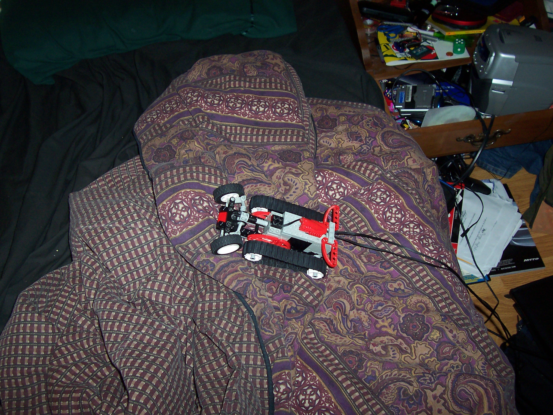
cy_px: 208
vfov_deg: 38.7
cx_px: 276
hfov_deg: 50.1
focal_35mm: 37
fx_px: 591
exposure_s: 1/60
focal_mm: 5.6
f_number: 2.8
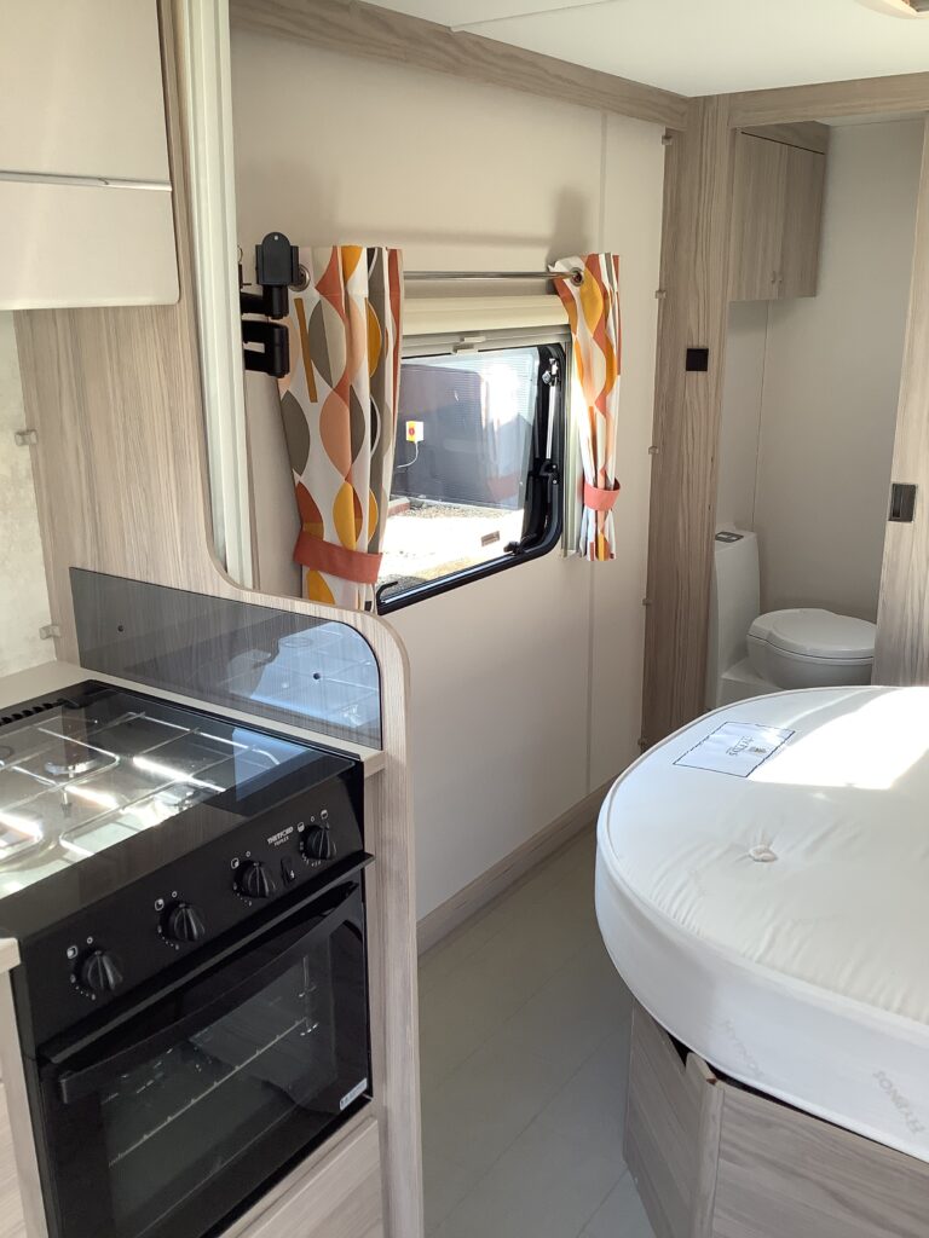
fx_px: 1109
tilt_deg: -18.1
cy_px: 619
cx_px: 464
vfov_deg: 58.4
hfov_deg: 45.4
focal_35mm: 31
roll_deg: -0.7
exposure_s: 1/100
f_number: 2.4
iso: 80
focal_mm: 3.3
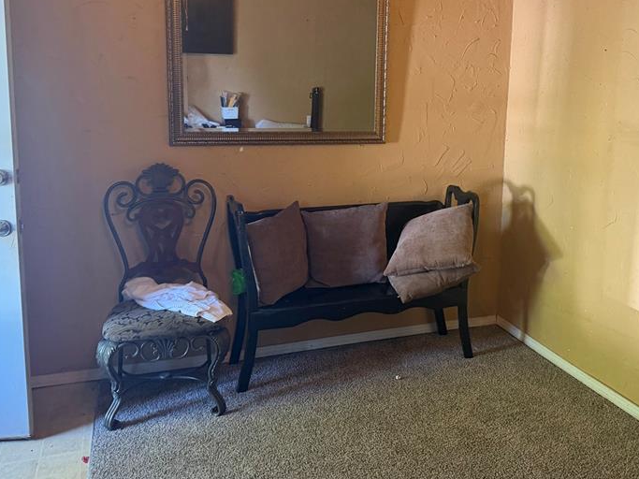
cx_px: 398
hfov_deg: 50.9
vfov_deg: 39.4
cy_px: 187
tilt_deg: -5.6
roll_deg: -1.9
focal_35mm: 36
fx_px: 664
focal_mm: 6.76
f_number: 1.78
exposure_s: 1/60
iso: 400
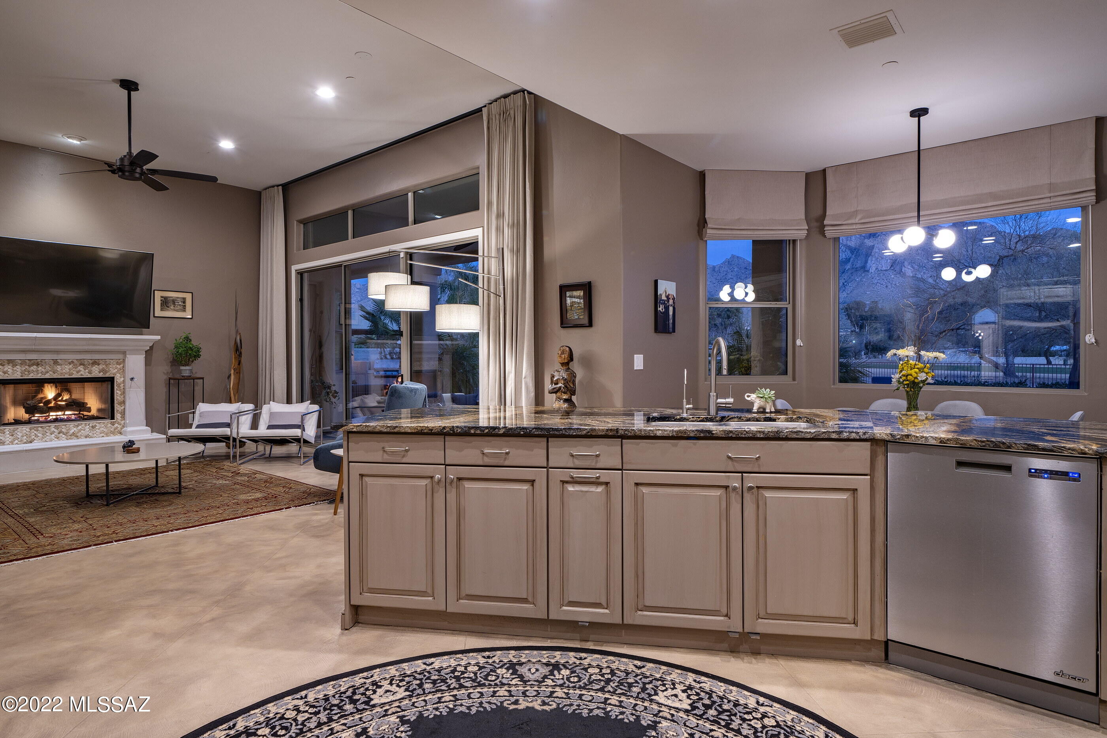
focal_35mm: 18
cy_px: 369
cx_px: 554
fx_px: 553
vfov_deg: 67.4
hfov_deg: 90.0
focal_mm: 18
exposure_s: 1.6
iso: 100
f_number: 9
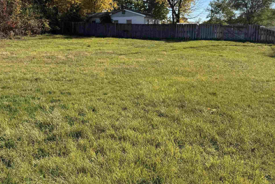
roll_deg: +0.0
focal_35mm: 40
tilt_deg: -2.8
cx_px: 93
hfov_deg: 47.7
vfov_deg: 33.2
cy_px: 65
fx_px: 306
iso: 80
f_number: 1.78
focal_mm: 6.76
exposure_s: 1/2833
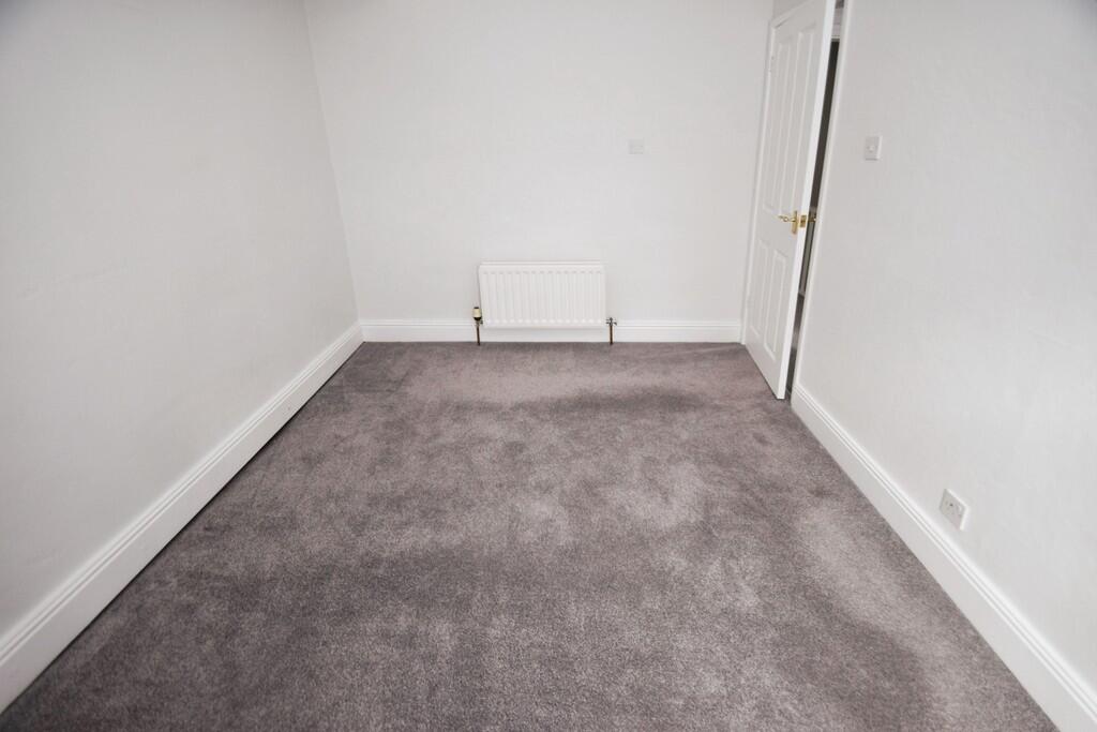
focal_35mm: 15
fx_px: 457
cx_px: 548
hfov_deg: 100.4
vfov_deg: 77.3
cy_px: 366
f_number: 4
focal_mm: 10
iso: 400
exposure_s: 1/60
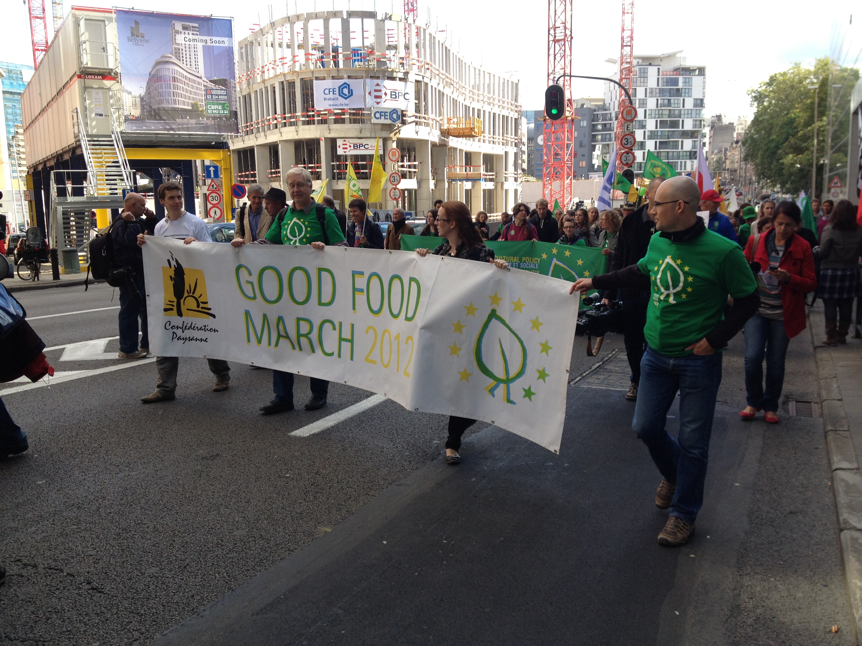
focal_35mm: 35
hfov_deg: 52.6
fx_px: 872
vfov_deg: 40.7
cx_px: 431
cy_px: 323
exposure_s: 1/418
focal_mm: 4.28
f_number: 2.4
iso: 64
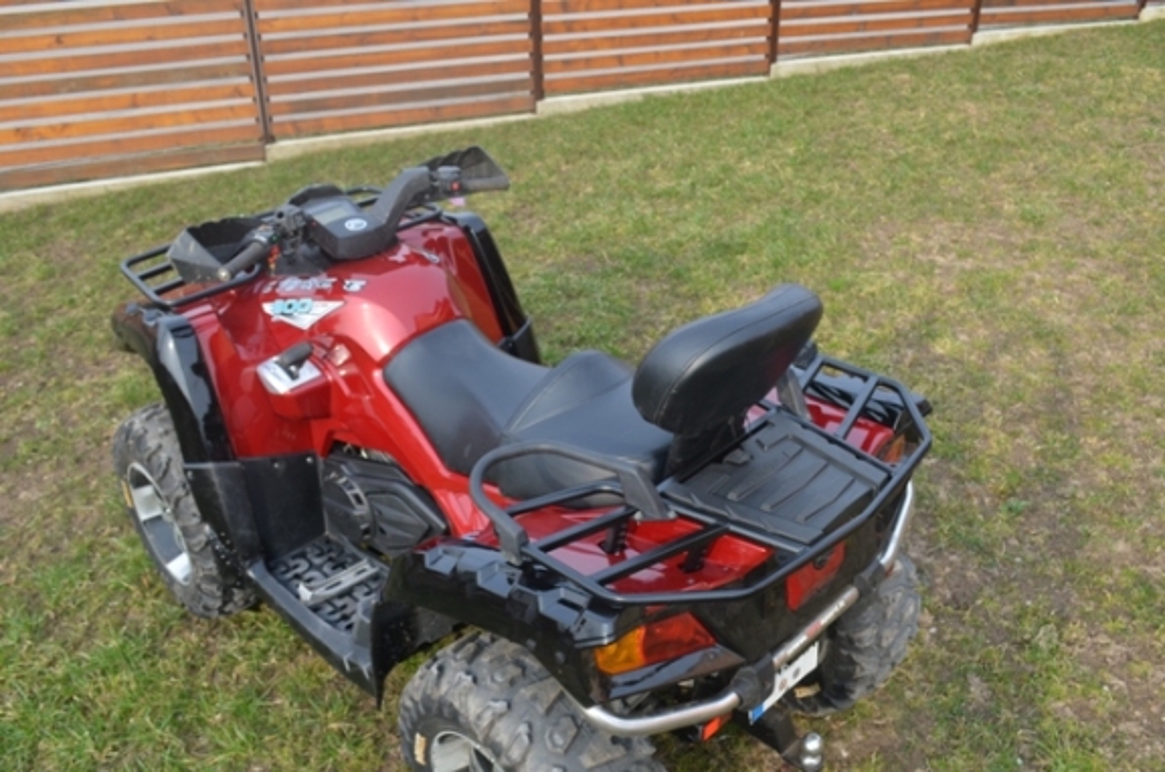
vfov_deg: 39.8
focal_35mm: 33
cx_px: 582
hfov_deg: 57.3
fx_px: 1066
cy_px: 386
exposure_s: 1/100
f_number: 6.3
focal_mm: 22
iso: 100
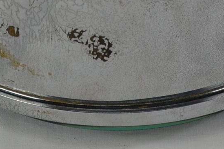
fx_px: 2006
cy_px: -115
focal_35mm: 323
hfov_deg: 6.4
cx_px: 126
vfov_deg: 4.2
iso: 250
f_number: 5.6
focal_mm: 48
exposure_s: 1/125
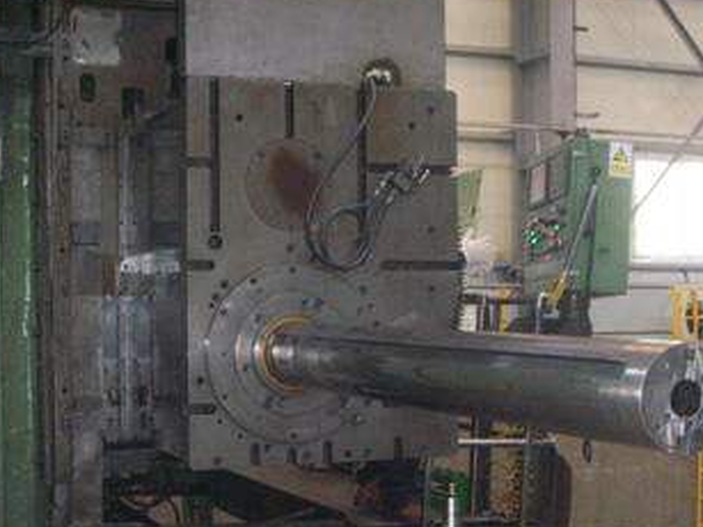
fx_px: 1238
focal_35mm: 61
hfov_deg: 31.7
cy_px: 344
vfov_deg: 23.9
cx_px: 339
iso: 276
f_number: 3.5
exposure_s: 1/45
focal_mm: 6.6
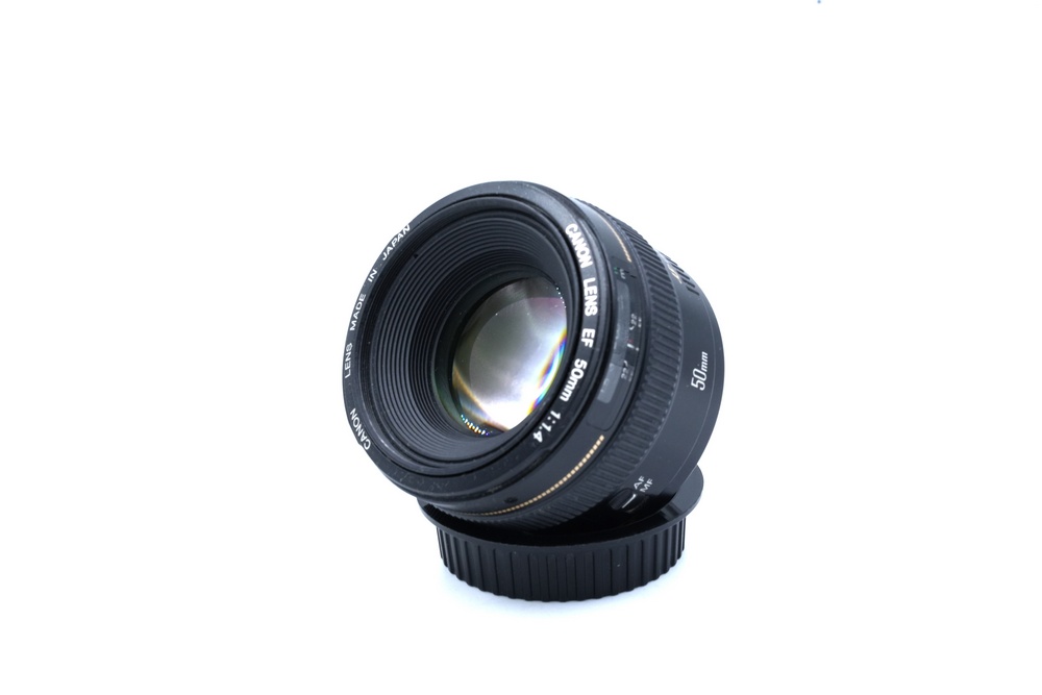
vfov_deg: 24.6
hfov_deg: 36.2
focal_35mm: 55
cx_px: 521
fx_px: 1592
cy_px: 348
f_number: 14
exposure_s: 1/125
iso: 800
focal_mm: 55
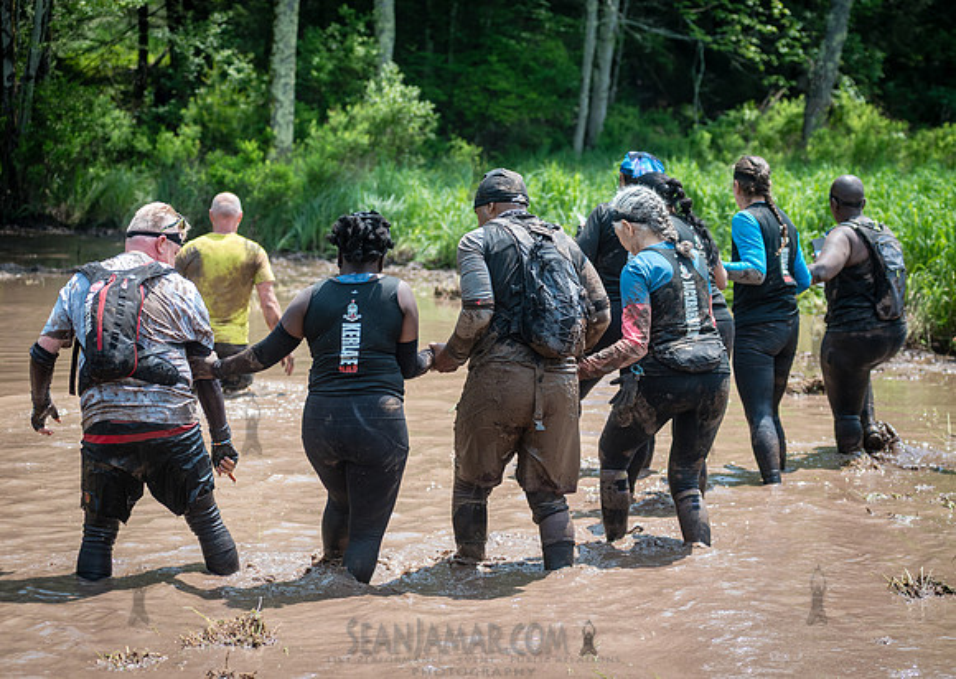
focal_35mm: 87
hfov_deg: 22.9
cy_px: 325
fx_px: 2356
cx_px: 530
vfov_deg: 16.4
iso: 400
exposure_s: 1/1250
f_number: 4
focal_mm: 80
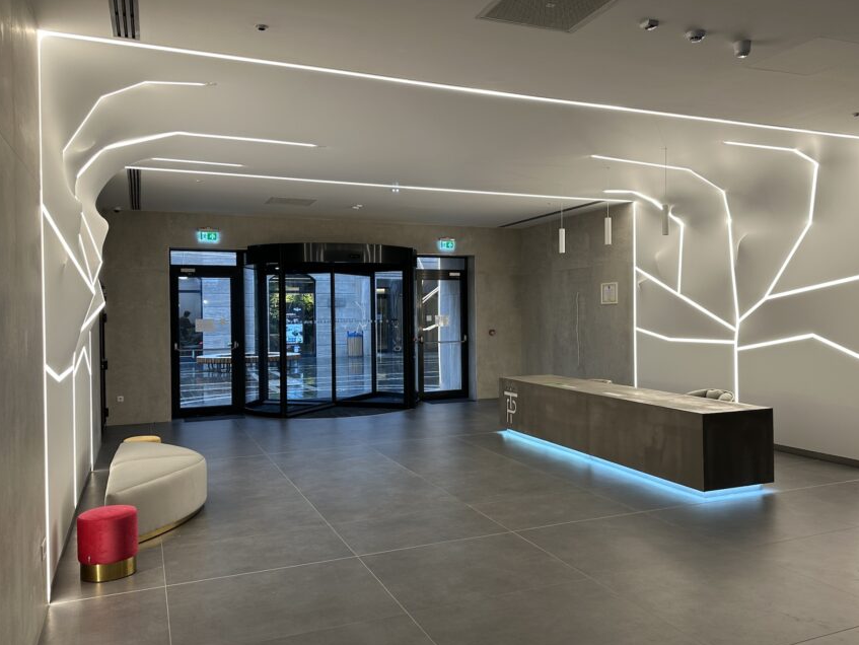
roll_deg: +0.9
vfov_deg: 48.3
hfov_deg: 61.5
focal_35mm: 29
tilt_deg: +0.5
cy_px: 325
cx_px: 481
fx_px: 720
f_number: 1.78
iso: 80
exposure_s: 1/100
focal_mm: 6.86
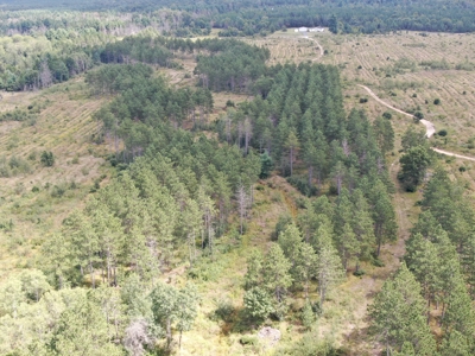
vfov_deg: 32.9
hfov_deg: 42.9
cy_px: 178
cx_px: 238
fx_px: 604
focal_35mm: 44
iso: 100
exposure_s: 1/120
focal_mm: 7.71
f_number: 3.6
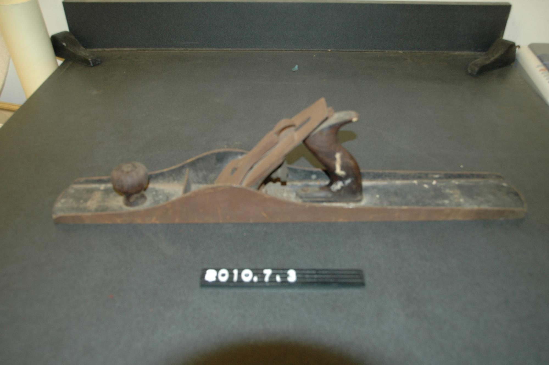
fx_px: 503
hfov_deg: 57.3
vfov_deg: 39.9
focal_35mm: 33
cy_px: 182
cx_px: 274
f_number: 3.8
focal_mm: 22
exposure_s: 1/60
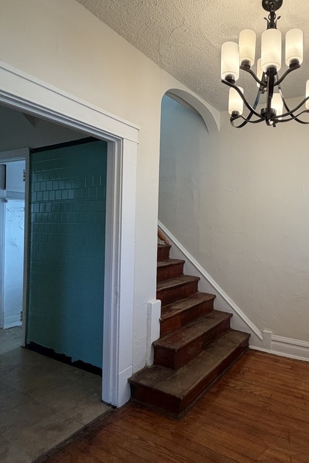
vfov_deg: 81.2
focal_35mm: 21
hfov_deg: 56.2
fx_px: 270
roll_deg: -1.3
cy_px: 231
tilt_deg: +1.4
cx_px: 236
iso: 160
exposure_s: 1/120
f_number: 2.2
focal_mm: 2.22
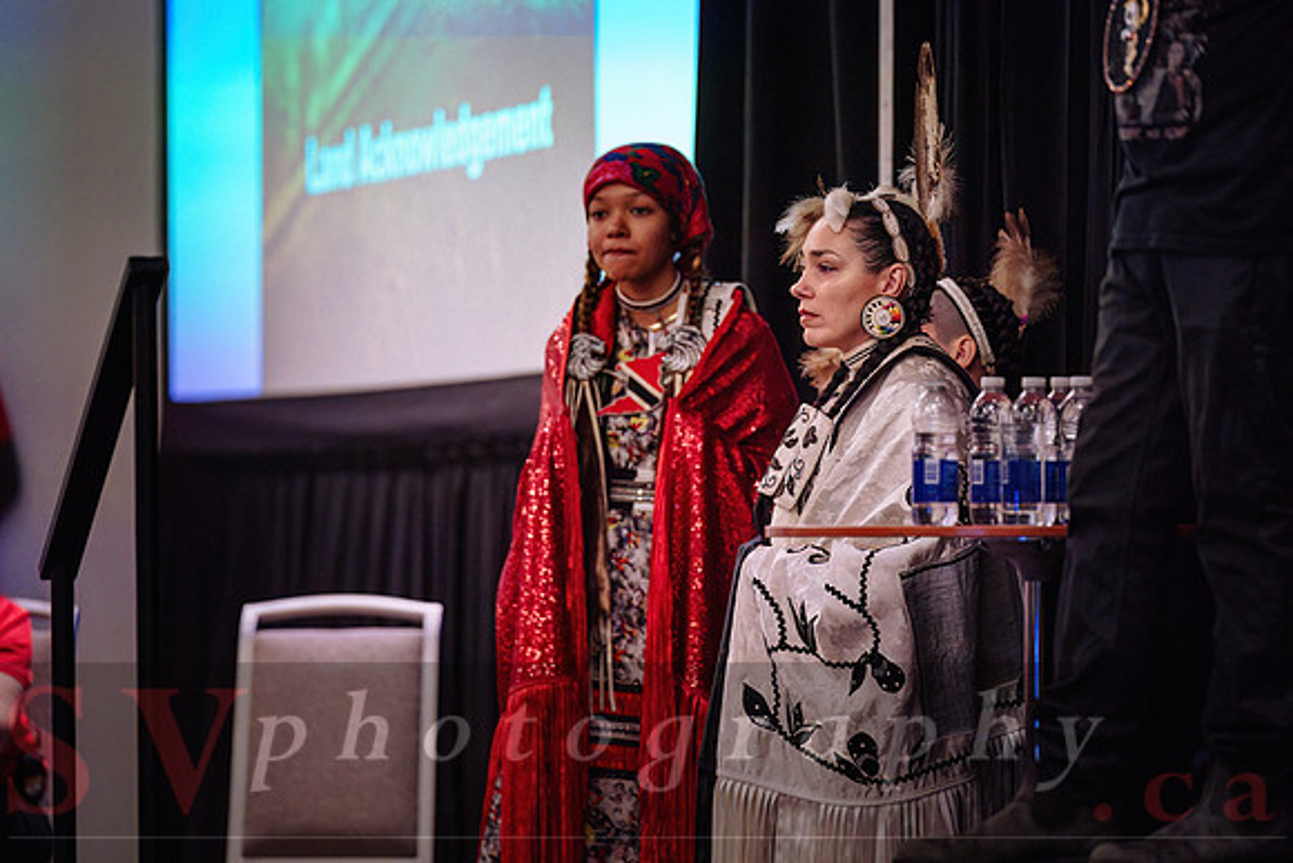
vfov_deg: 6.5
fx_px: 7567
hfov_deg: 9.8
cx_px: 646
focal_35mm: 211
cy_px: 409
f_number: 2.8
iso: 3200
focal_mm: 200
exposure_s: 1/200
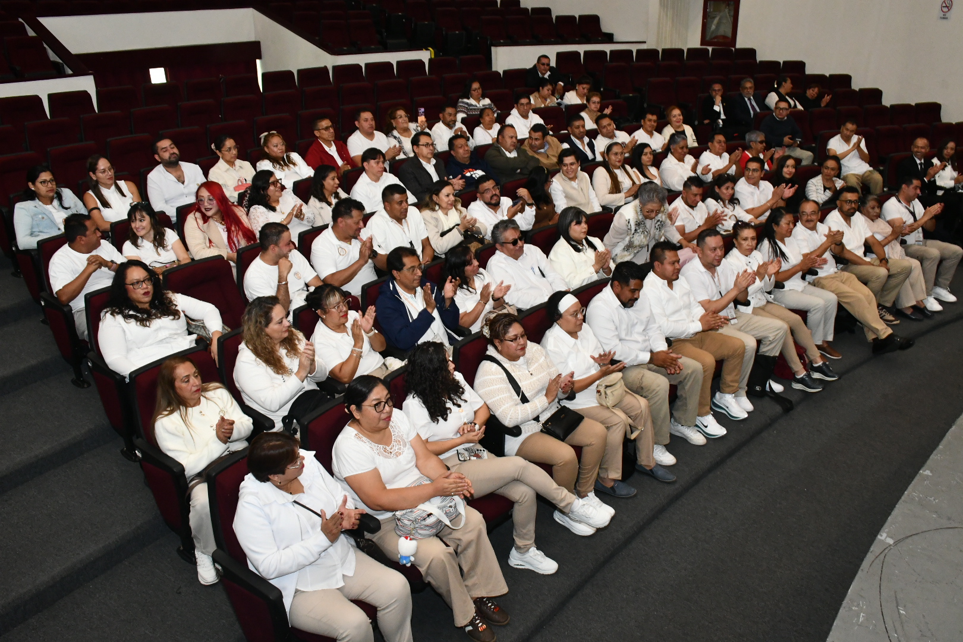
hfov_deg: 67.4
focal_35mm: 27
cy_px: 321
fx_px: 722
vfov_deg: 47.9
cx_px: 482
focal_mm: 18
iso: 2800
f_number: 10
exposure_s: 1/40
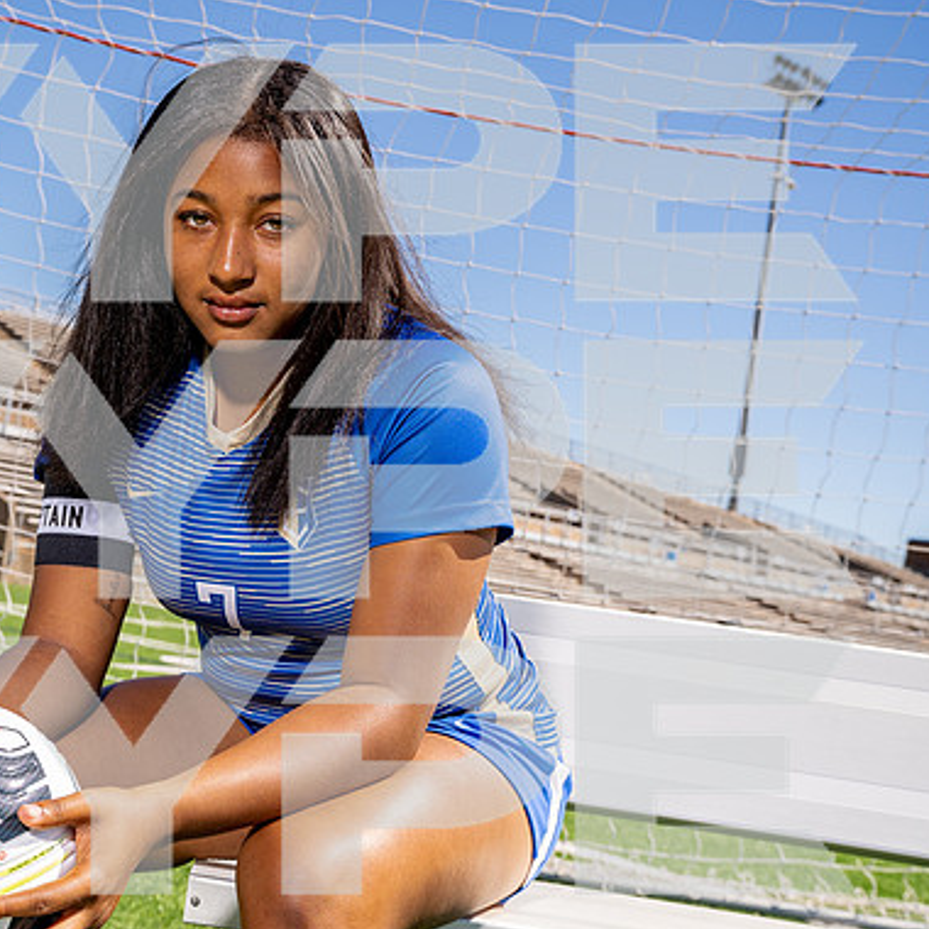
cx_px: 242
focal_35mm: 48
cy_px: 471
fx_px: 1457
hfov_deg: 34.7
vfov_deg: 35.4
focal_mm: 37
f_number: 7.1
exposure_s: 1/250
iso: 100
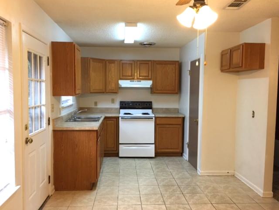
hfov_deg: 61.7
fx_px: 234
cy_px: 105
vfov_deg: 48.2
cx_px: 140
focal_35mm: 29
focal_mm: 4.15
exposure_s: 1/15
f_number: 2.2
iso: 40
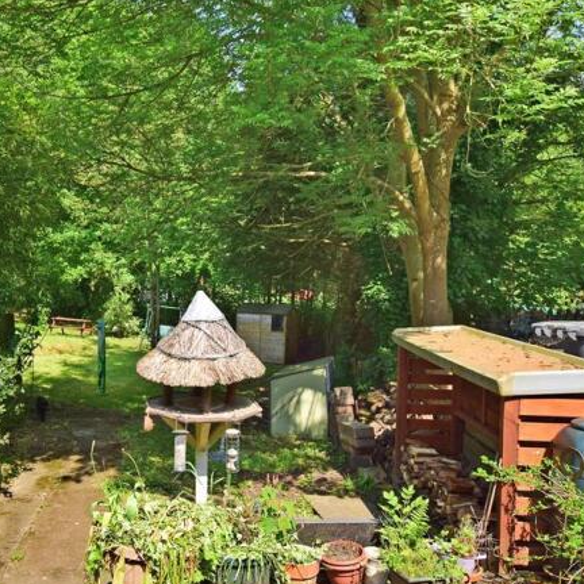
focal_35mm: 31
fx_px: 592
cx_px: 180
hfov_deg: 51.2
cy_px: 293
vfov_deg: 52.5
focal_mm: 16
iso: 200
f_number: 10
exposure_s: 1/200
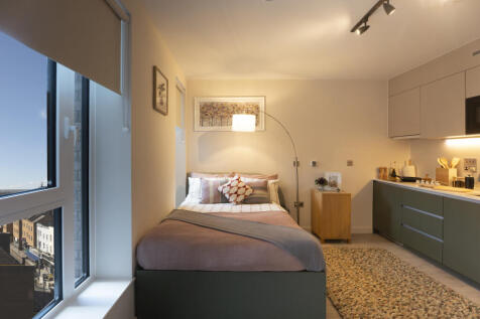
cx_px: 240
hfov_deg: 94.7
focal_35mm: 17
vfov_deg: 71.7
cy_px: 160
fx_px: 221
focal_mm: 16.6
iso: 3200
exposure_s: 1/125
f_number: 7.1
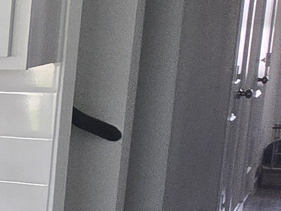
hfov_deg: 10.6
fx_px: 844
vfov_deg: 14.2
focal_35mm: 104
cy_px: 151
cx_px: -618
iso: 50
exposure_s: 1/60
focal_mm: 2.2
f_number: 2.2
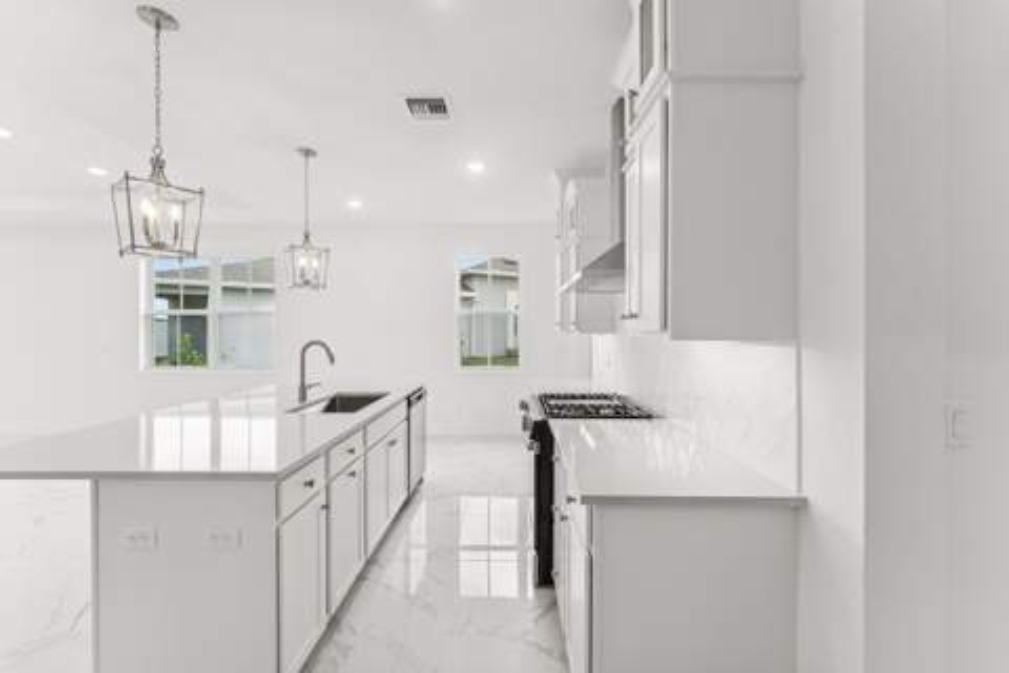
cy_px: 336
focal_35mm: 14
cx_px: 504
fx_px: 392
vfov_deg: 81.2
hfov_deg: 104.3
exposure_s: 1/13
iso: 200
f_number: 8
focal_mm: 14
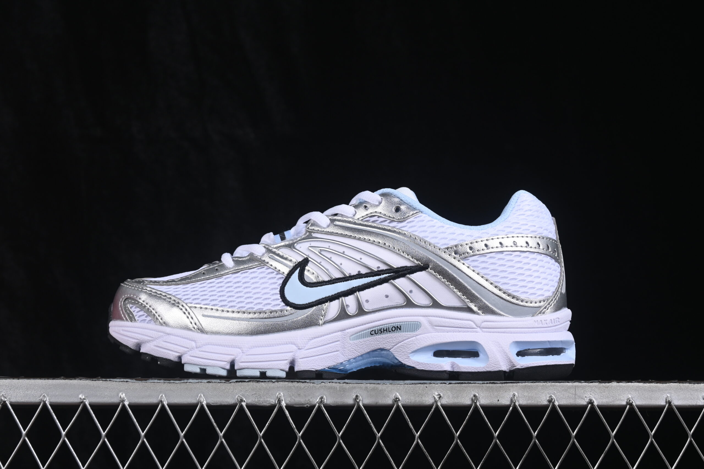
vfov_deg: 18.2
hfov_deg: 27.0
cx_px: 352
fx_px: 1467
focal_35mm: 75
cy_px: 234
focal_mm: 50
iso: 160
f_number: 8
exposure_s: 1/80
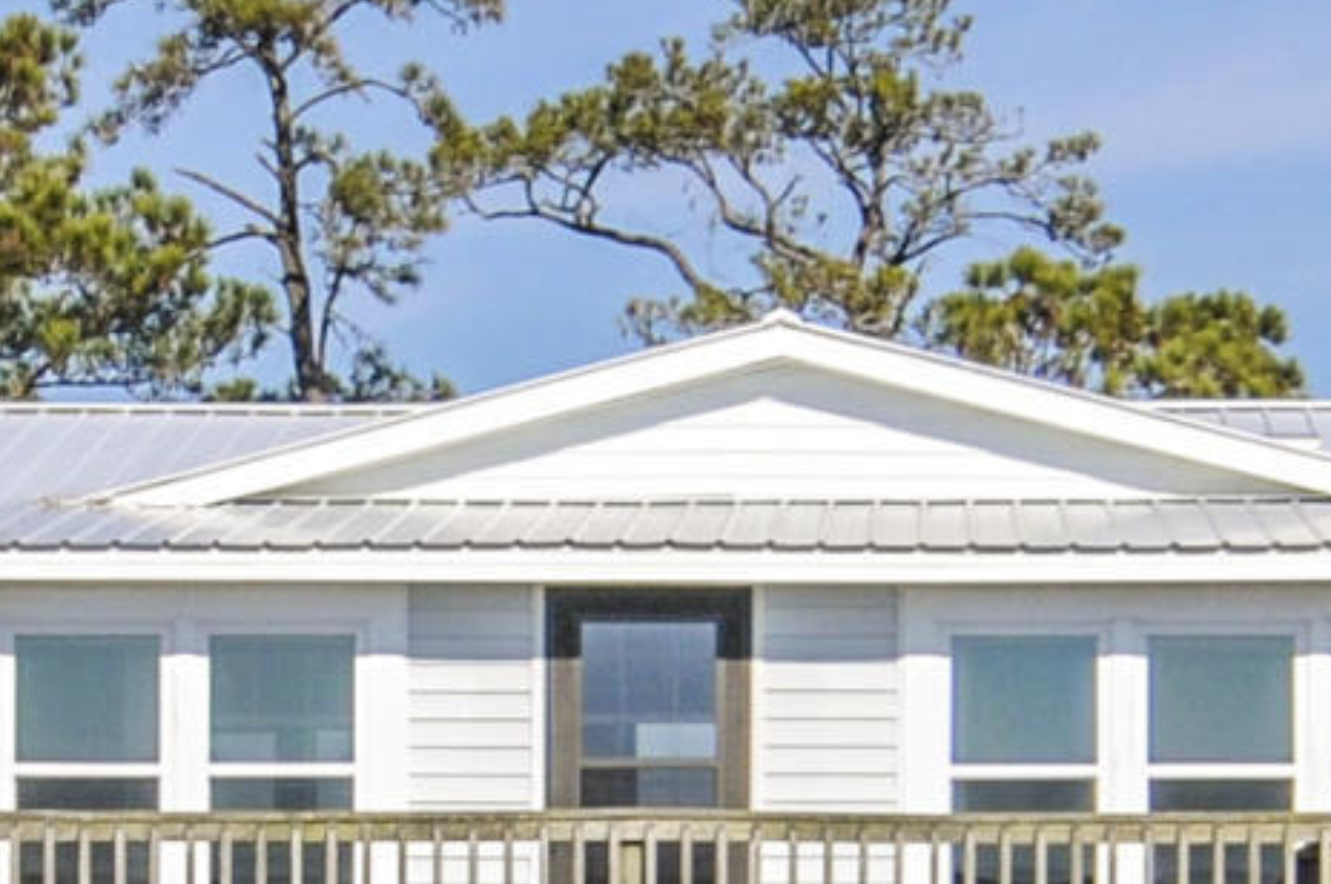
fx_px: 8602
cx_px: 668
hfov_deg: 8.8
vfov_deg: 5.9
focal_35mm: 233
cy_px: 941
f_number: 5.6
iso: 320
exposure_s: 1/2000
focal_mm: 24
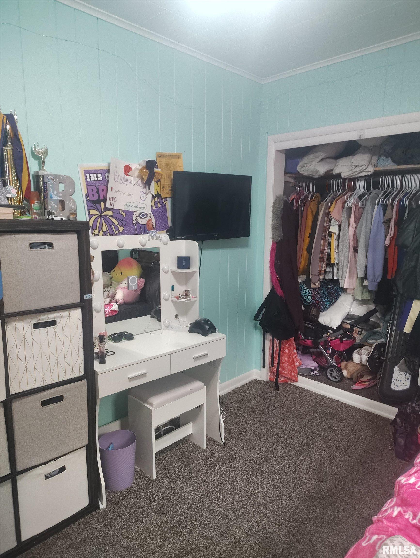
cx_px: 210
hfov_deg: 56.9
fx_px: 387
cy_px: 279
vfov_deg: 71.5
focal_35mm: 24
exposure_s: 1/60
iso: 1172
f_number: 1.8
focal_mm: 5.56
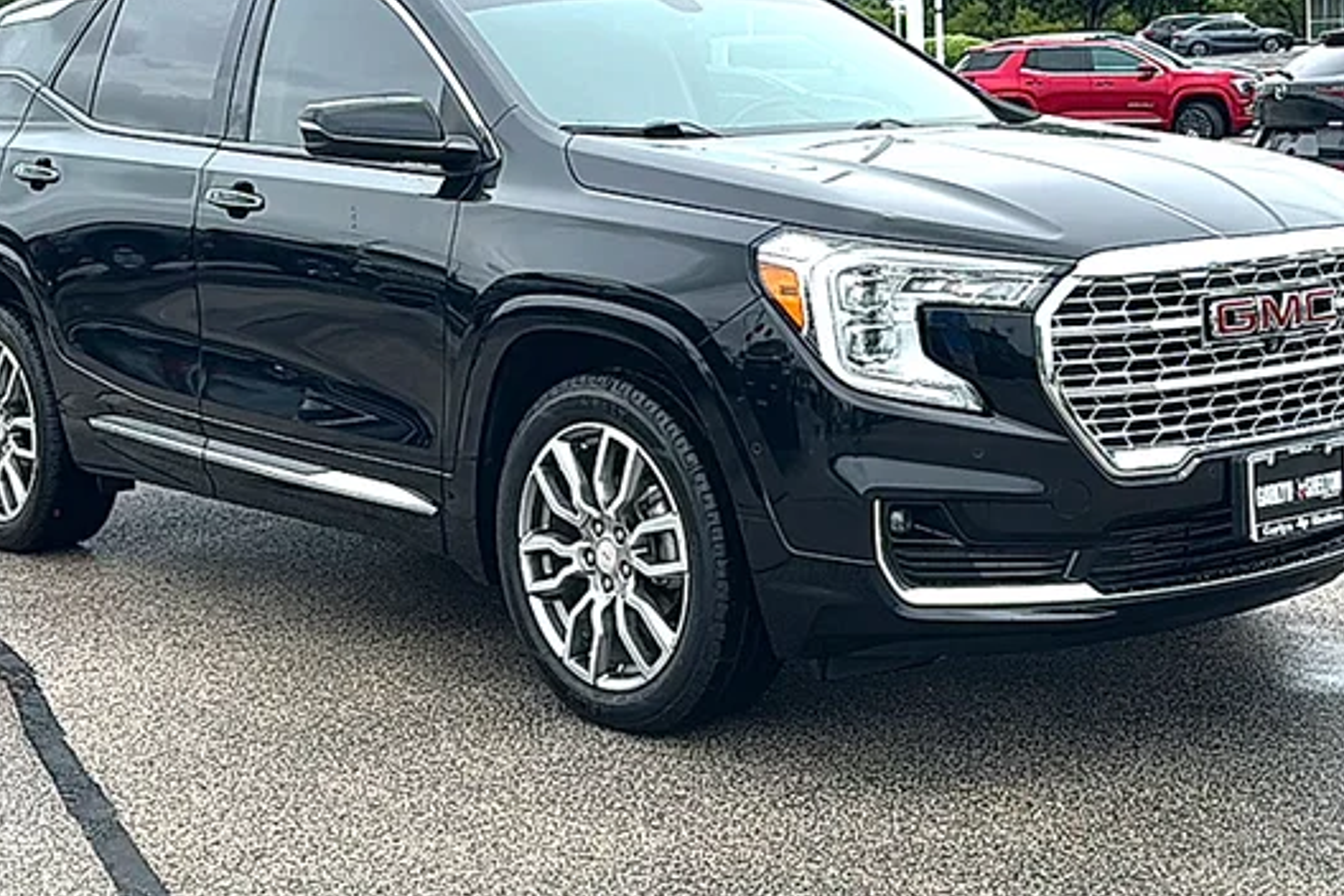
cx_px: 639
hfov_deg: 38.9
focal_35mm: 51
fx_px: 1904
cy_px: 302
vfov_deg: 26.3
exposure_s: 1/3745
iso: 80
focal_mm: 6.86
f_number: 1.78
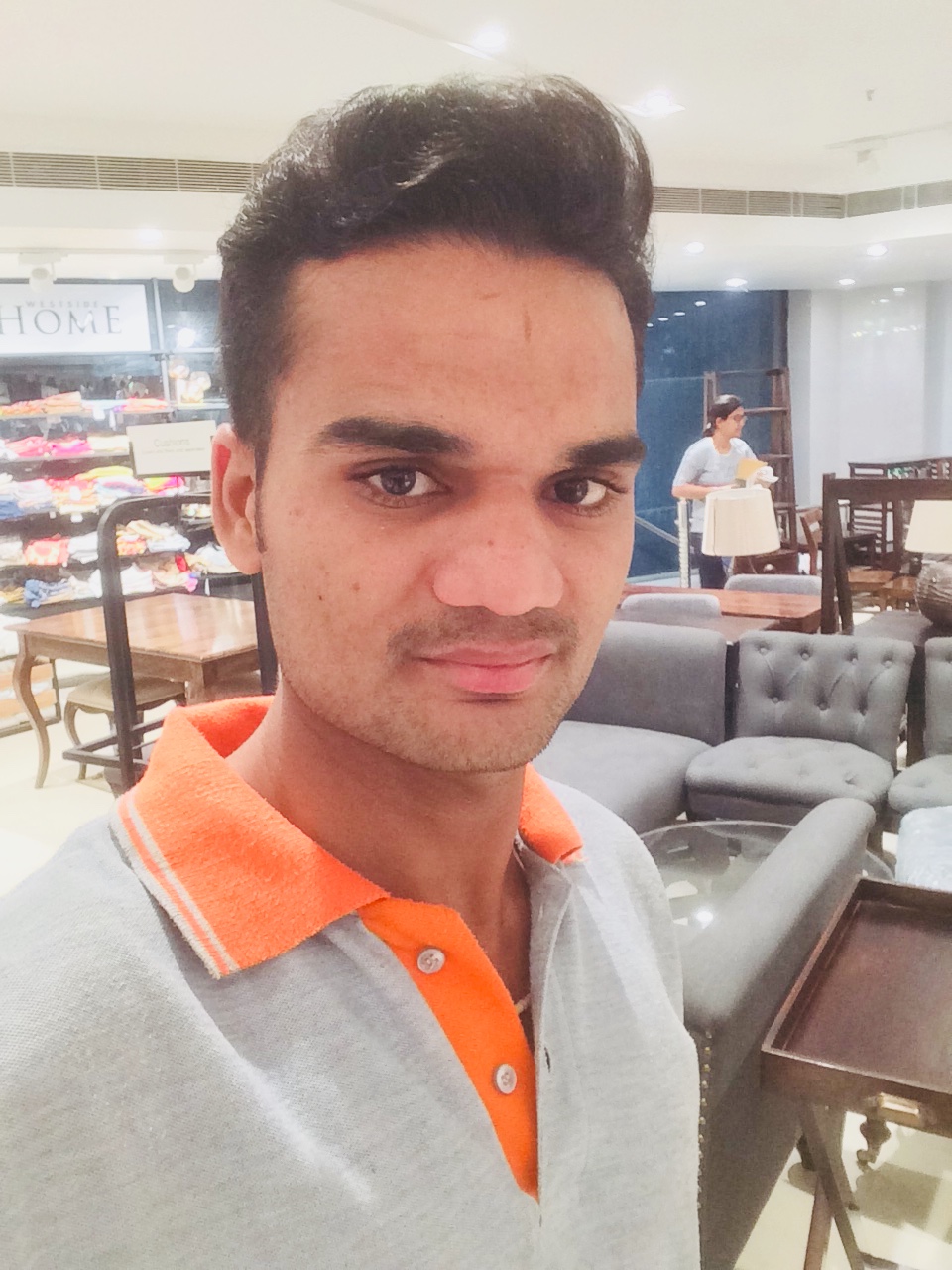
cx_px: 476
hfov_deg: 45.4
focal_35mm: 31
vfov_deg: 58.4
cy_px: 635
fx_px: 1137
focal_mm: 2.15
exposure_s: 1/33
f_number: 2.4
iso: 160
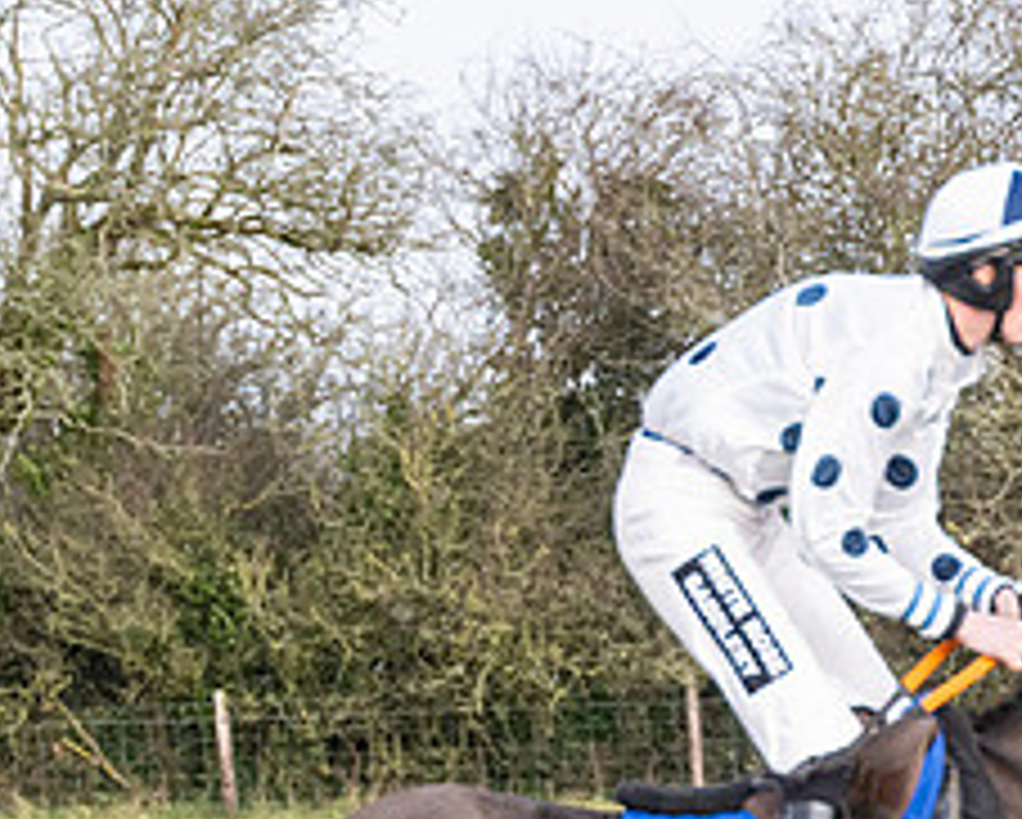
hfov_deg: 4.3
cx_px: 205
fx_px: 13593
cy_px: 1167
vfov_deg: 3.4
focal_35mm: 449
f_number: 5
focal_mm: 110
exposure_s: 1/2000
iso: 800
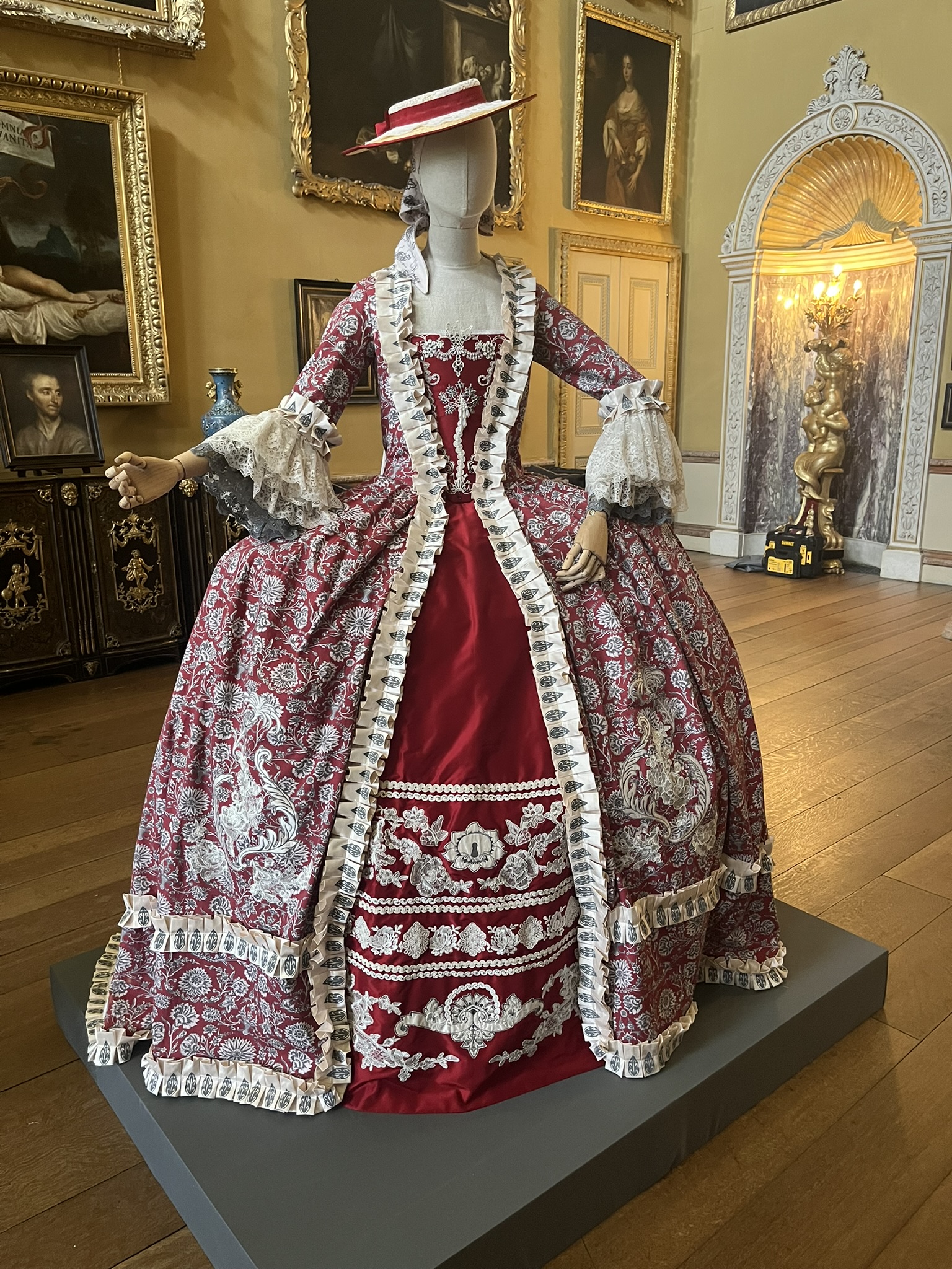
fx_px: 953
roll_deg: +0.7
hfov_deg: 53.1
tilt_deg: -14.5
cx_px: 476
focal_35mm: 26
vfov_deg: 67.3
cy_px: 634
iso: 500
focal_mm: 5.1
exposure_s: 1/50
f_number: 1.6
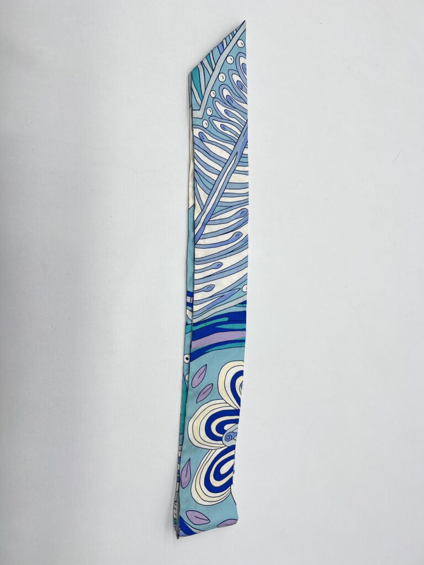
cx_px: 212
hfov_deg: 53.1
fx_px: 425
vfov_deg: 67.3
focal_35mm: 26
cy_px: 282
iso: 40
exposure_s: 1/254
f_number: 1.5
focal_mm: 5.7
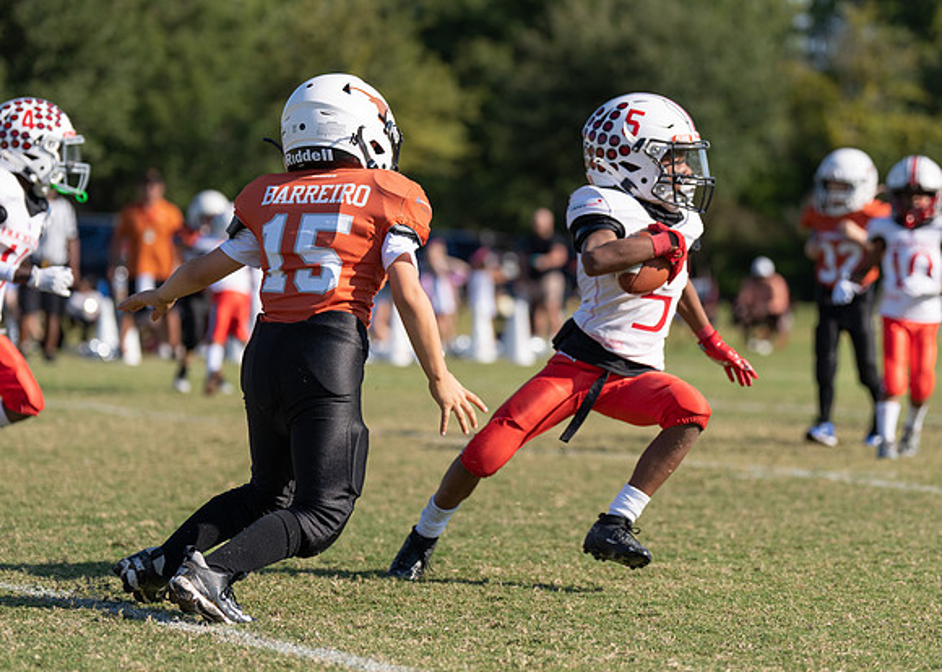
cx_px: 535
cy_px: 317
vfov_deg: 10.1
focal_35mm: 143
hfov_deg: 14.1
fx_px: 3812
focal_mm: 111
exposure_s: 1/3200
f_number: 2.8
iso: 160
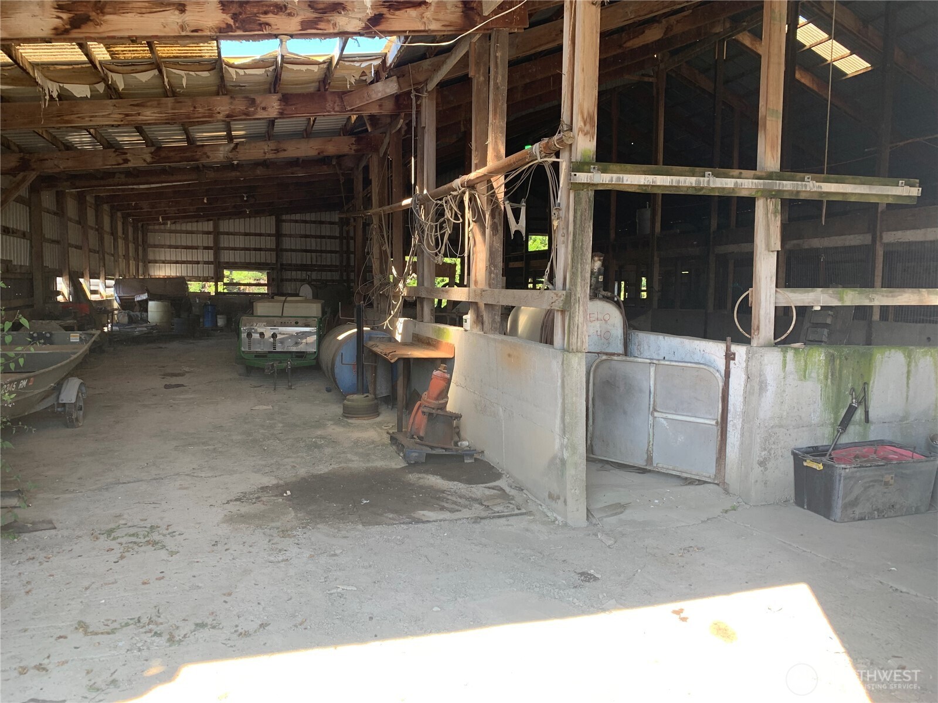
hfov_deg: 67.3
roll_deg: -0.3
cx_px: 469
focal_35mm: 26
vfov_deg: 53.1
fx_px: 705
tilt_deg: -4.9
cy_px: 352
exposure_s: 1/121
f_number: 1.8
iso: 32
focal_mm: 4.25
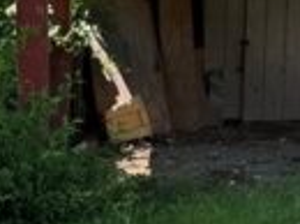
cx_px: 618
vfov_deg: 9.7
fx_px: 1280
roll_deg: -1.5
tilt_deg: +4.8
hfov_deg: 11.8
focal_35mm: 148
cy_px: -92
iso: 80
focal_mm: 6.76
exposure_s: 1/1727
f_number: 1.78
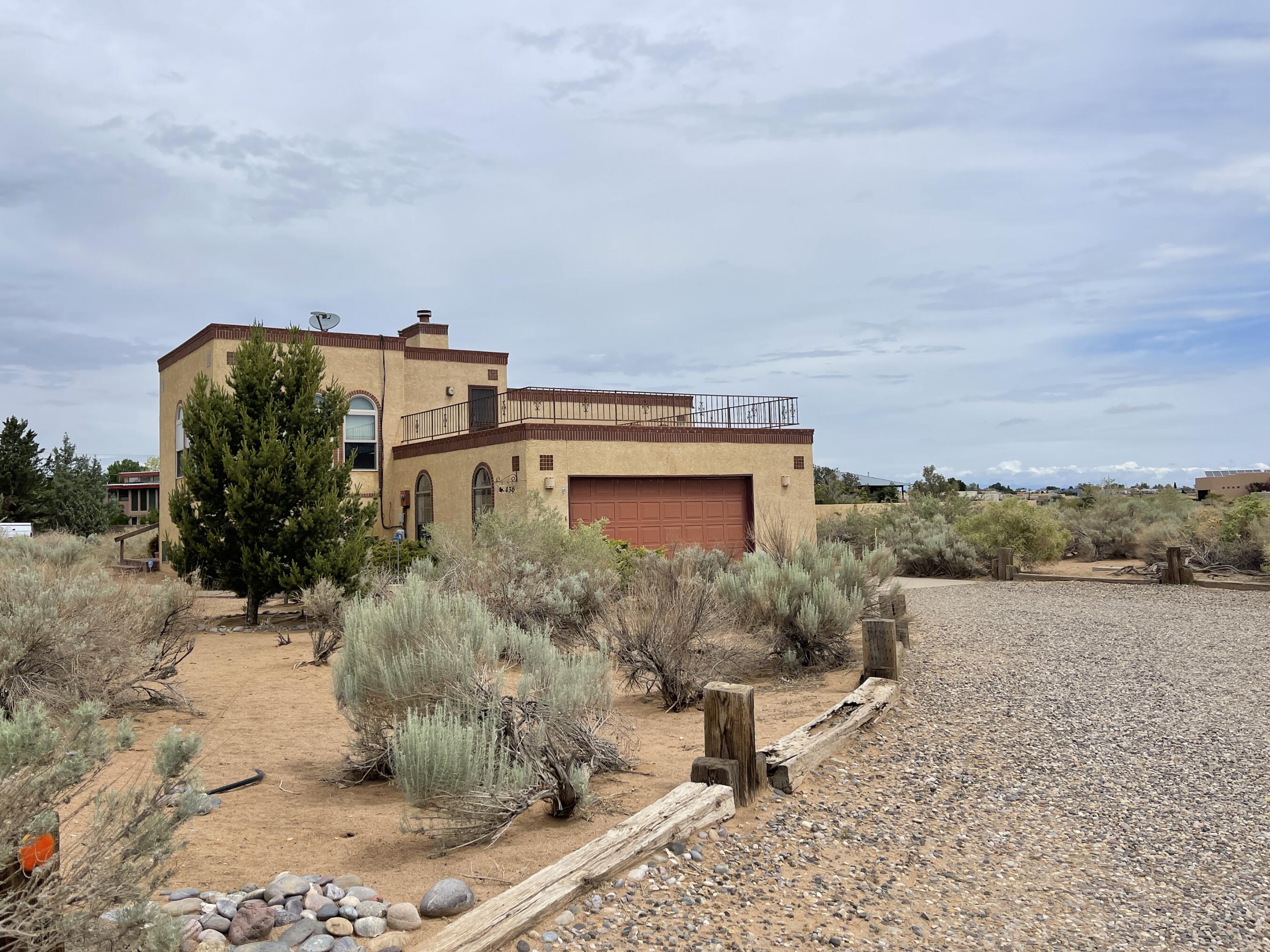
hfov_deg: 61.6
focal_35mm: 29
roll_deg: +1.5
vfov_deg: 48.2
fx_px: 1064
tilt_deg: +3.6
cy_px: 445
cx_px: 593
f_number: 1.6
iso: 32
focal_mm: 5.1
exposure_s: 1/7407
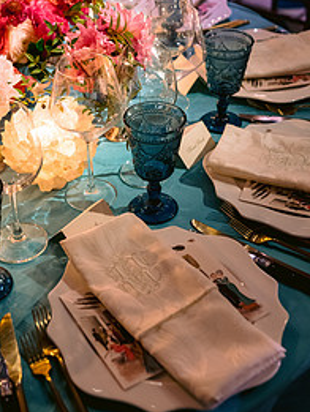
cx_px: 142
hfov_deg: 25.2
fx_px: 692
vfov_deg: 33.1
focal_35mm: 58
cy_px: 156
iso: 1600
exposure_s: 1/40
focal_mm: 35
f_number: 2.8
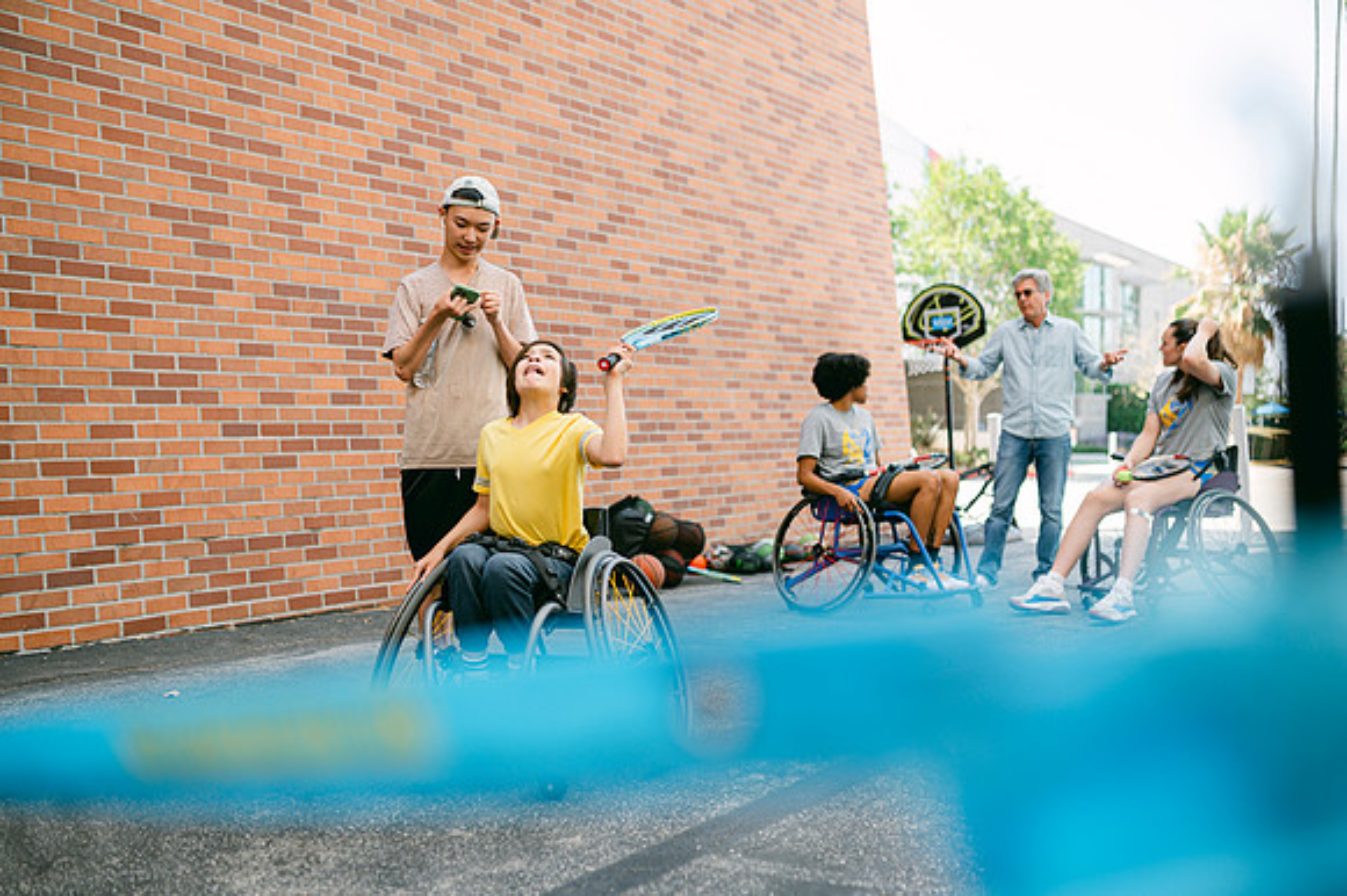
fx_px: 1309
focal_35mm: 35
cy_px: 448
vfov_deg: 37.8
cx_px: 674
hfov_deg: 54.5
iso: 100
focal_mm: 35
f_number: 2
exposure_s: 1/800
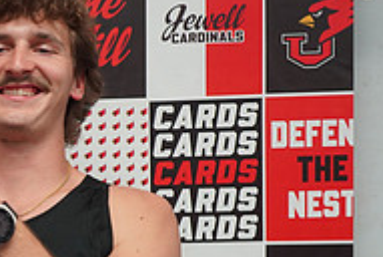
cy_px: 232
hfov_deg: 19.7
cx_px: -132
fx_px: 1002
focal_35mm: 94
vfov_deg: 14.5
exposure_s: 1/160
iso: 1250
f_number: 4
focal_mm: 31
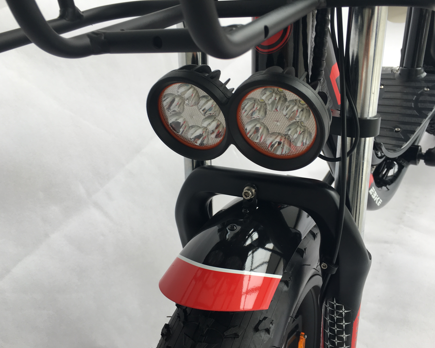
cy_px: 177
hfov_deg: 57.1
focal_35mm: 31
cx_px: 231
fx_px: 399
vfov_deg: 47.1
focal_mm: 4.15
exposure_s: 1/100
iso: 25
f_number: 2.2
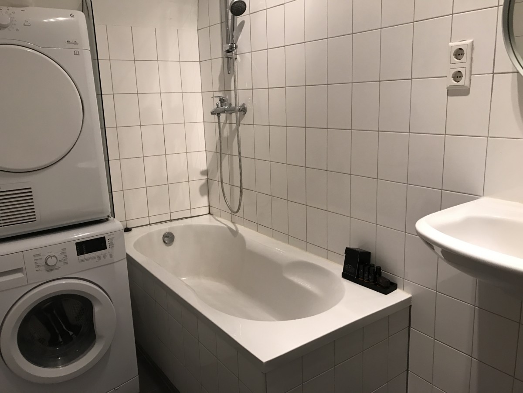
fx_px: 423
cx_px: 262
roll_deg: +2.3
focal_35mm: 28
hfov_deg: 63.4
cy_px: 196
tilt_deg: -11.6
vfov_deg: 49.7
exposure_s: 1/17
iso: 50
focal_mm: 3.99
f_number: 1.8
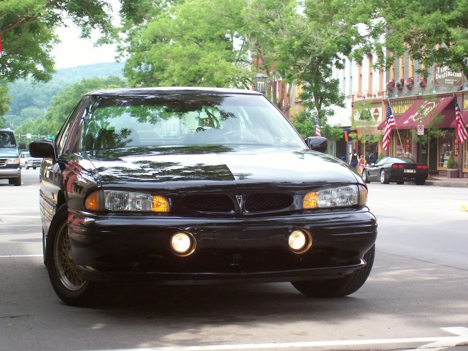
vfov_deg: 14.5
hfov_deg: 19.3
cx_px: 234
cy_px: 176
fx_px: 1379
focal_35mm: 102
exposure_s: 1/157
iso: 140
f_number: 4.6
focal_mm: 16.8
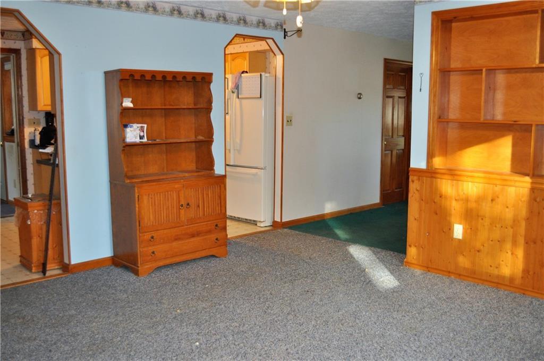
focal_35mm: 36
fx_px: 543
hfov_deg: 53.2
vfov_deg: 36.7
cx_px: 272
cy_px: 180
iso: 800
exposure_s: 1/60
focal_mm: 24
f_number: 4
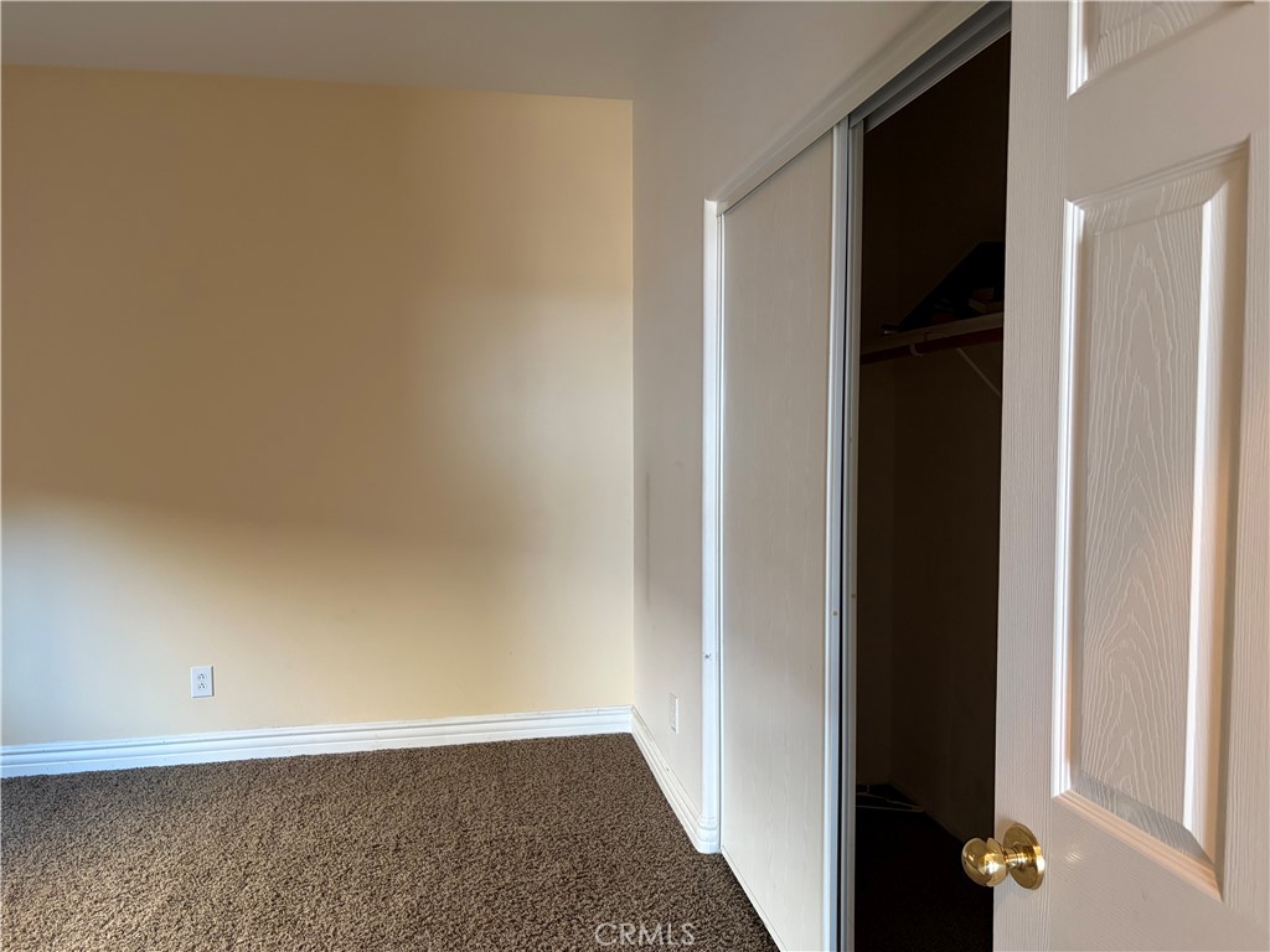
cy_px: 476
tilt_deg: -2.5
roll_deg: +0.2
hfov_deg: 67.3
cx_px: 635
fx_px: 954
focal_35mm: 26
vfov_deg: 53.1
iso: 200
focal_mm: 5.96
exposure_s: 1/60
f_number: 1.6
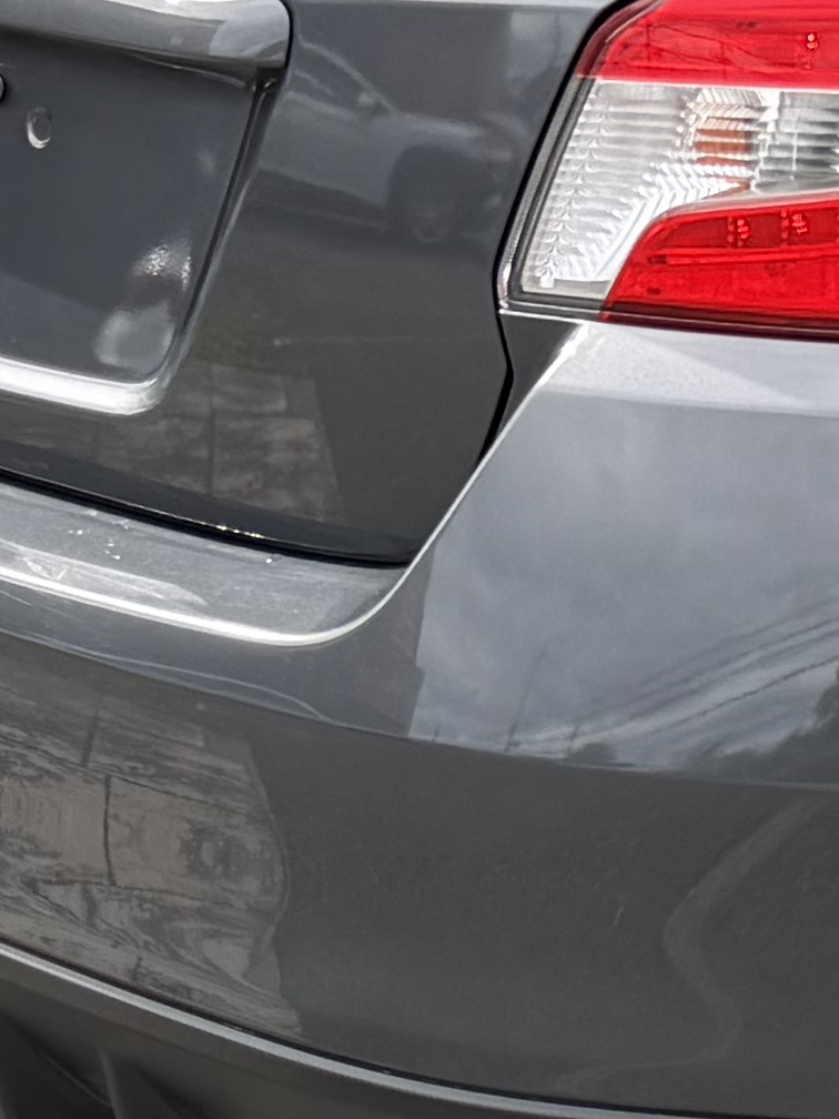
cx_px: 1196
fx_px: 4395
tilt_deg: -14.6
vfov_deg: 14.5
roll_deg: +0.9
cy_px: 313
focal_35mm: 136
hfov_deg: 10.6
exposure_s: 1/1385
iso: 80
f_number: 1.78
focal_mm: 6.76
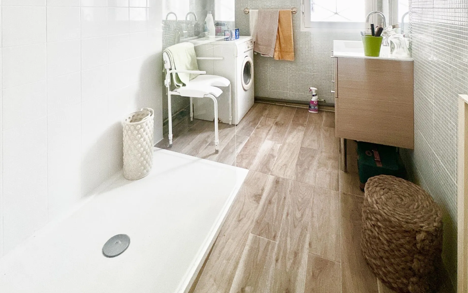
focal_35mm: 20
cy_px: 9
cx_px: 234
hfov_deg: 85.1
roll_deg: +0.3
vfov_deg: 50.1
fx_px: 255
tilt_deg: -0.1
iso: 250
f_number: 2.2
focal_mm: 2.22
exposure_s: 1/99
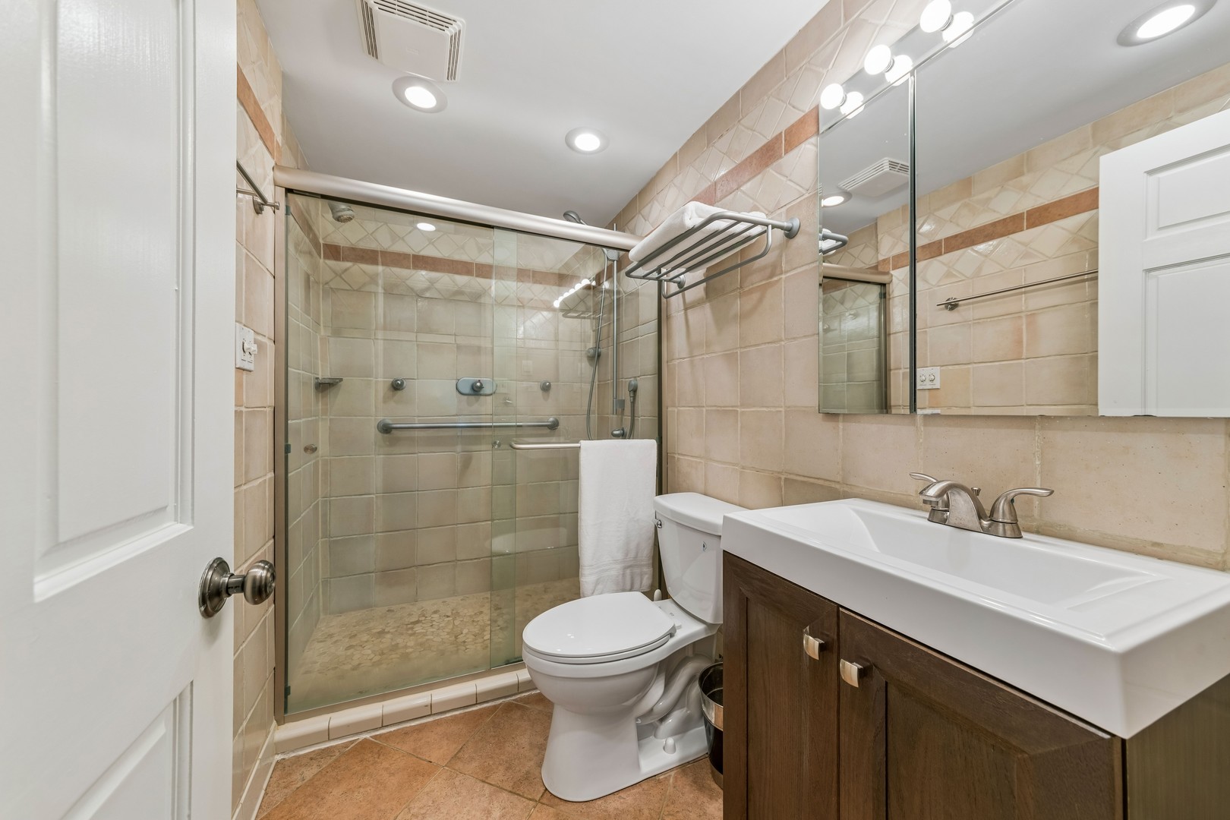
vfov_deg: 90.0
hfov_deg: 112.6
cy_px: 410
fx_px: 410
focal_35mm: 12
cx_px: 615
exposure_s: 1/10
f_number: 10
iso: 160
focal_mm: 12
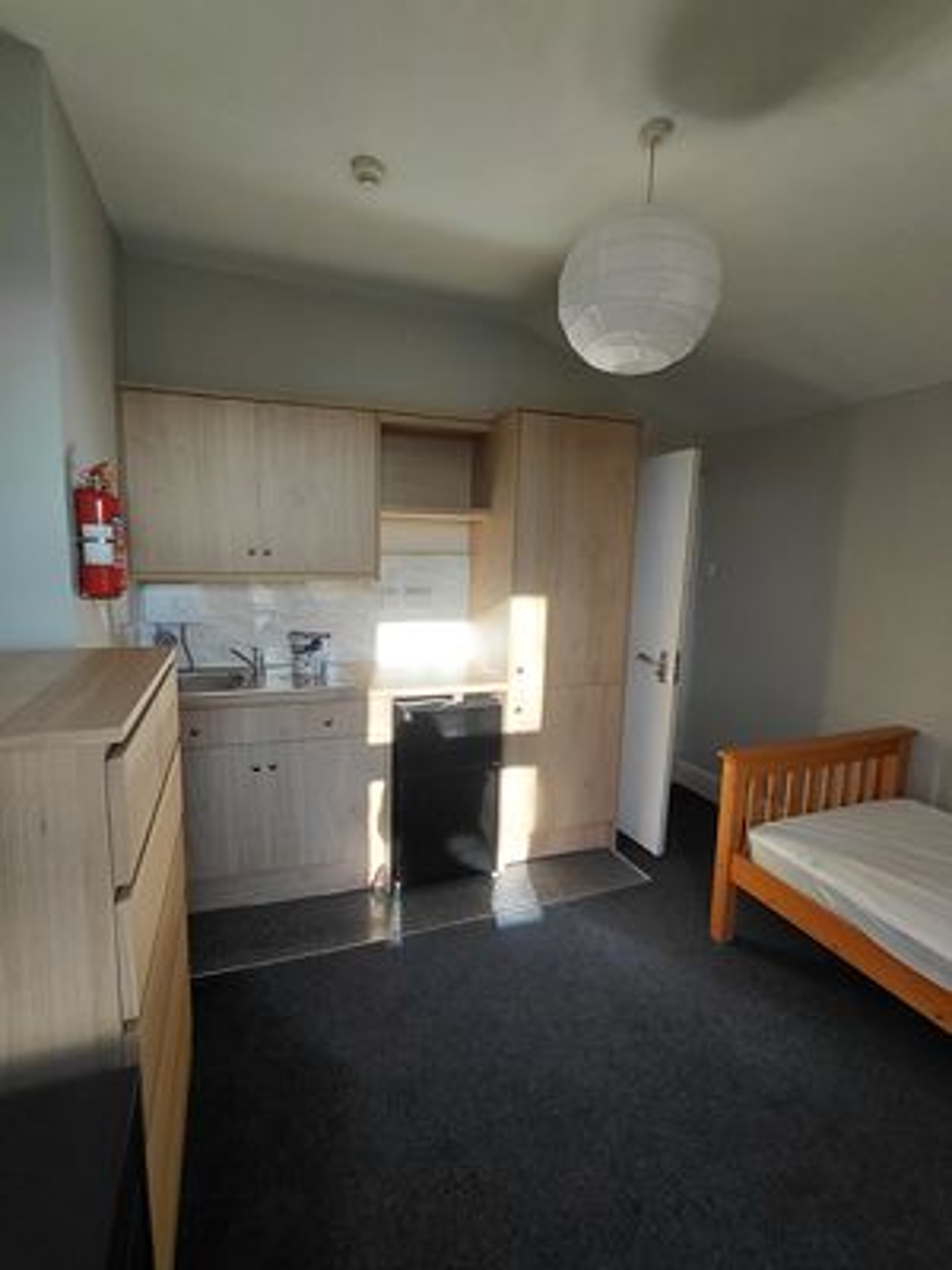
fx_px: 587
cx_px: 476
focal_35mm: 16
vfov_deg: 94.5
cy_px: 635
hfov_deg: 78.1
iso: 50
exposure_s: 1/120
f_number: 2.2
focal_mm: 1.64
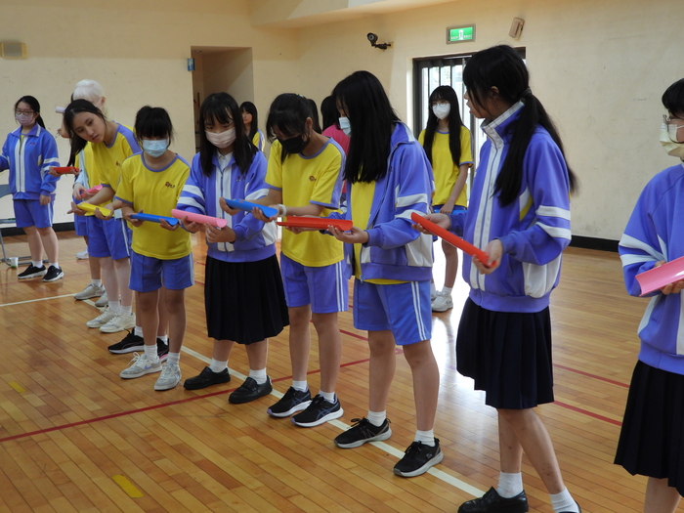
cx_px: 342
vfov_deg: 32.9
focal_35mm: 44
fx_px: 869
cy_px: 256
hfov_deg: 42.9
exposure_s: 1/30
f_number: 3.2
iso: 180
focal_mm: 7.9
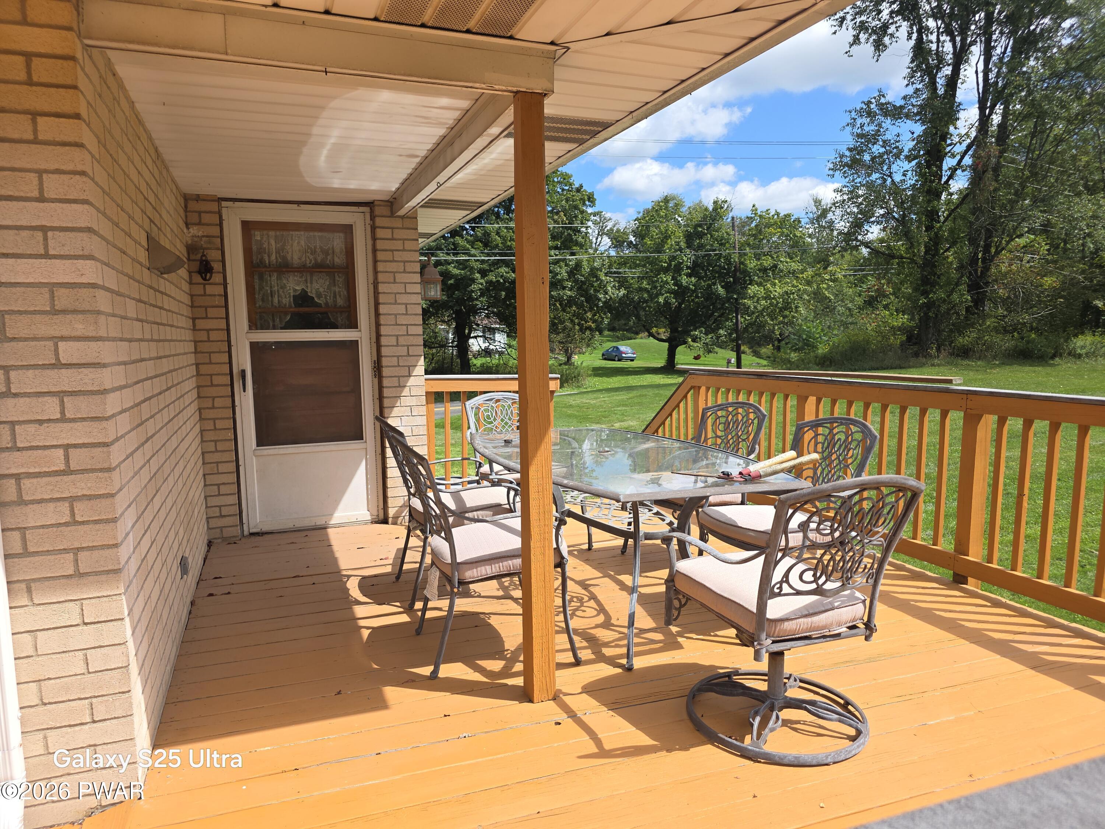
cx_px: 552
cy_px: 414
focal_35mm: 23
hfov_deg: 73.9
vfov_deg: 58.9
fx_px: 734
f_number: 1.7
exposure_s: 1/563
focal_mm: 6.3
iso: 12
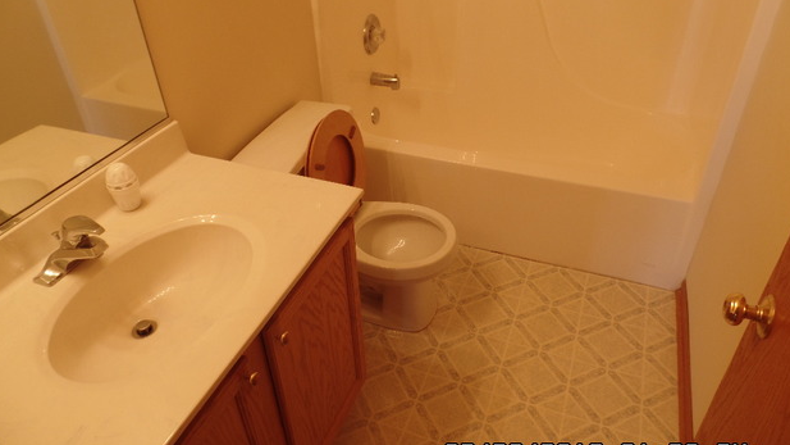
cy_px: 191
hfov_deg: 71.9
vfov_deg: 44.3
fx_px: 545
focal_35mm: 26
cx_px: 396
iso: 100
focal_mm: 4.1
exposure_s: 1/30
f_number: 2.8
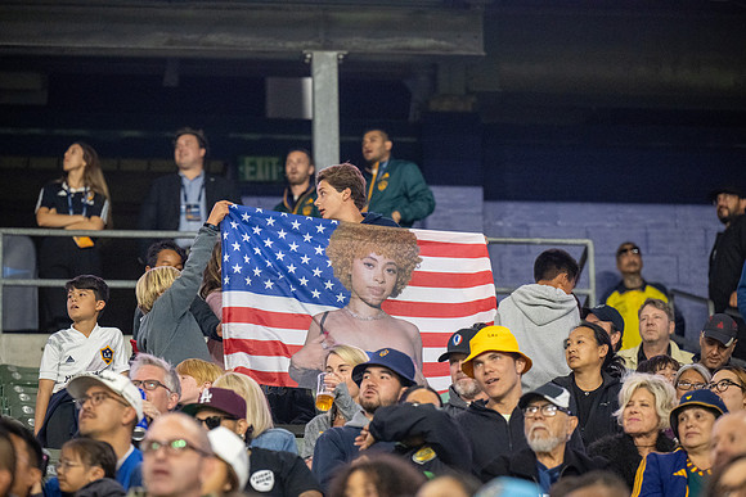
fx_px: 4145
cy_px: 248
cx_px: 373
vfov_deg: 6.9
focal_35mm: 200
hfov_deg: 10.3
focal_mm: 200
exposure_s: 1/400
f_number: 4
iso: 7200
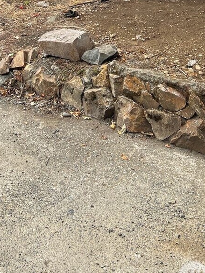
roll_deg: +0.5
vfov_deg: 27.3
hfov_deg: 22.8
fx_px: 505
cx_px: 69
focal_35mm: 64
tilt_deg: -5.5
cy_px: -38
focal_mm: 5.7
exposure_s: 1/214
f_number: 1.5
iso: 40
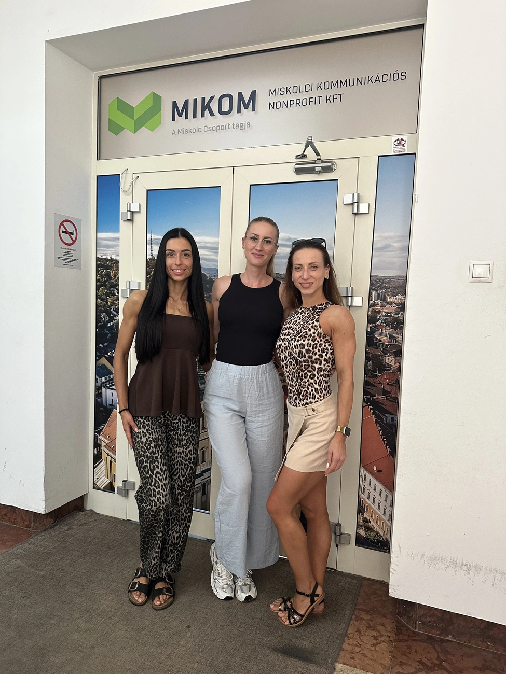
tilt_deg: -3.1
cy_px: 337
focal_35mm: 24
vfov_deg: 71.6
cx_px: 253
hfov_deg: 56.8
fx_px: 468
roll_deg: -3.5
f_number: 1.78
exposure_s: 1/60
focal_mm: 6.86
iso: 400
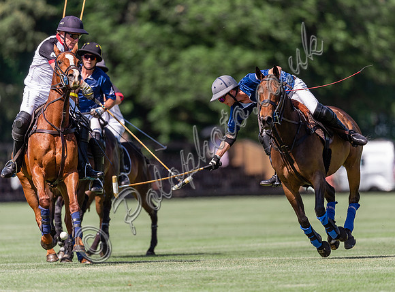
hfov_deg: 3.5
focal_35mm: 561
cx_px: 229
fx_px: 6374
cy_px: 153
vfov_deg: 2.6
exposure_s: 1/3200
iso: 400
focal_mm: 500
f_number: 4
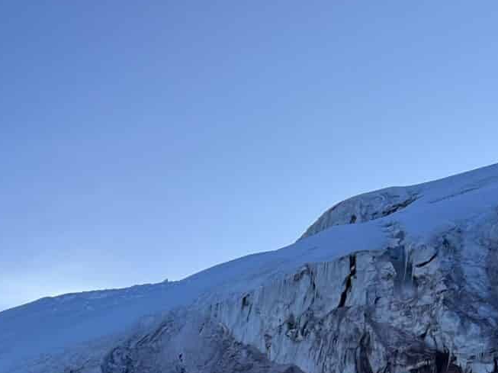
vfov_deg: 13.9
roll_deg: -9.0
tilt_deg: +10.1
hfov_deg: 18.0
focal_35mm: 102
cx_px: -156
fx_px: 1467
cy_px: 481
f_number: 1.6
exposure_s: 1/3215
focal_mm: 5.1
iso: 50
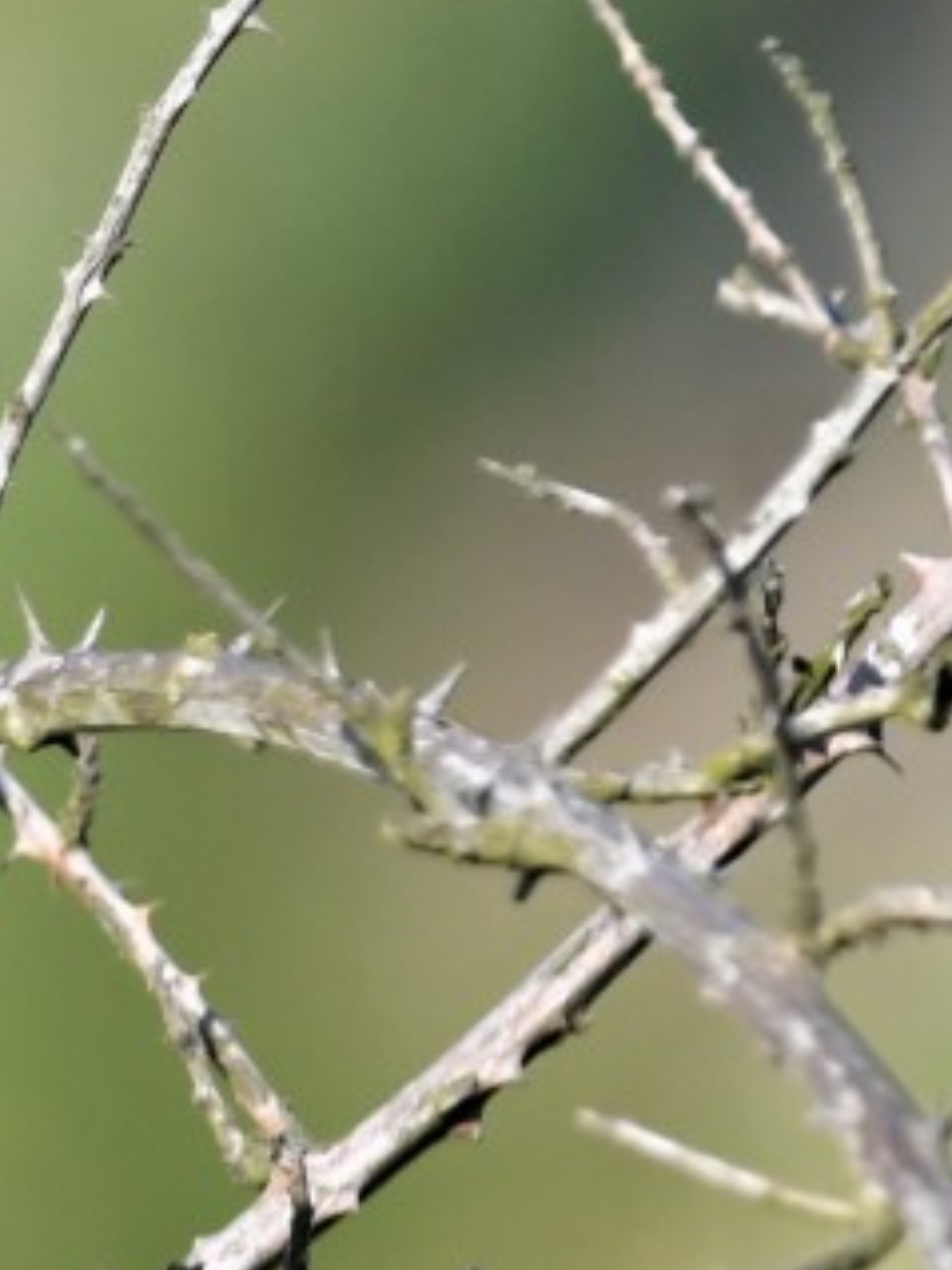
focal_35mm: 1992
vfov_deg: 1.0
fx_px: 73094
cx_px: -16
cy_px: -100
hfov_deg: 0.7
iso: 200
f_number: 7.1
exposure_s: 1/800
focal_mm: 420
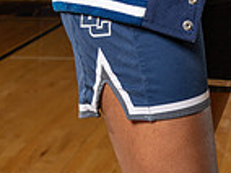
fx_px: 833
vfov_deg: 10.7
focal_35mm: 125
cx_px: 185
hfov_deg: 15.7
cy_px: -180
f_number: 7.1
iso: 320
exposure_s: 1/250
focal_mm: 41
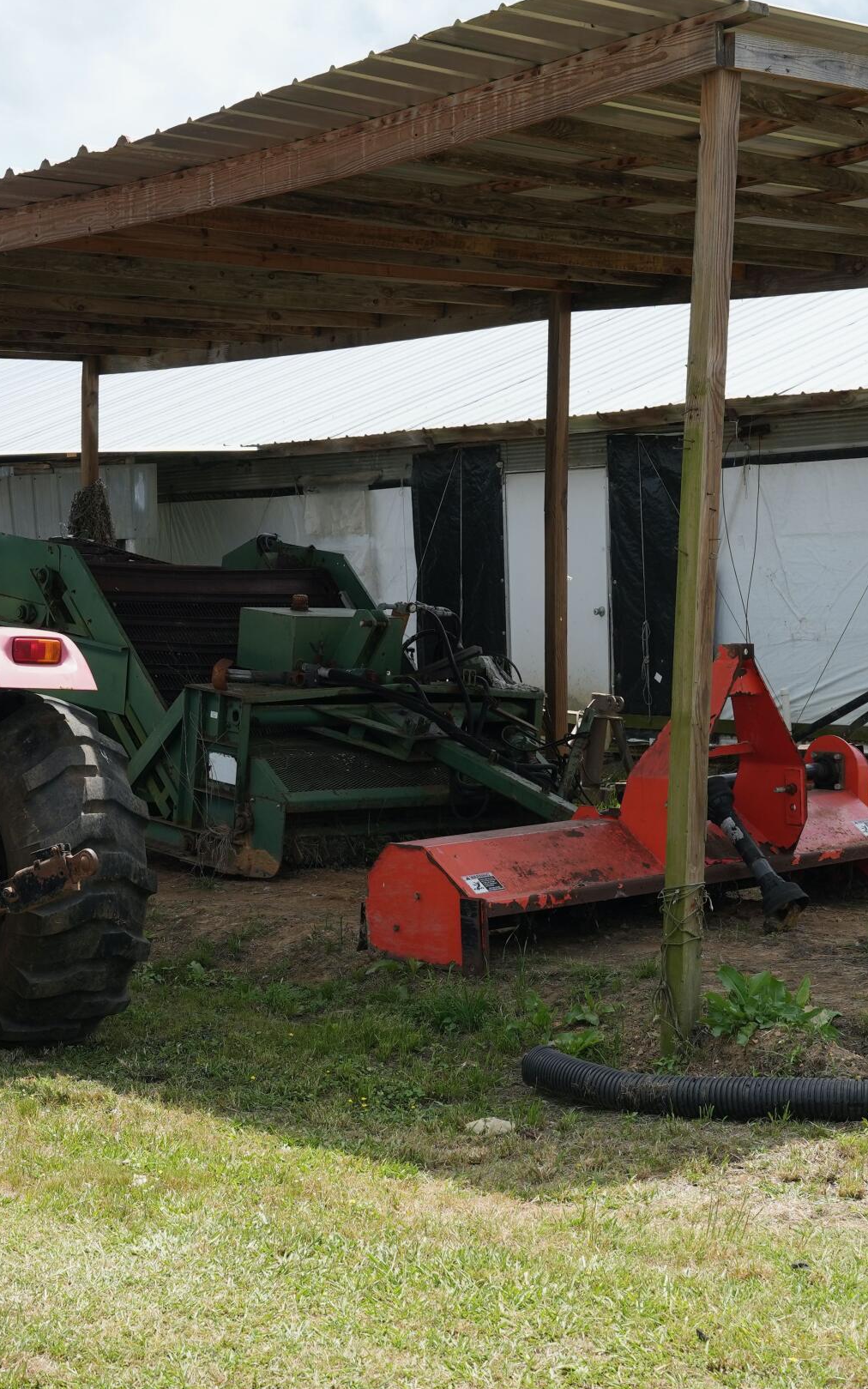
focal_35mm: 68
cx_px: 266
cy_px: 662
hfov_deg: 19.1
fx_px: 2574
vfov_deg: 30.2
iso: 320
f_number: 7.1
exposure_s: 1/640
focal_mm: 36
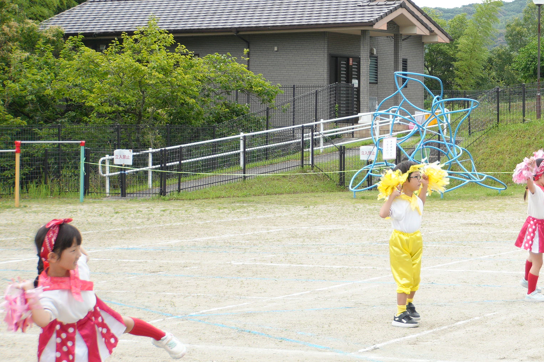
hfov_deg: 19.8
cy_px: 61
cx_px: 508
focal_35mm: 101
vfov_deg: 13.4
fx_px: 1525
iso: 100
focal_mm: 33
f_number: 4.5
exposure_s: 1/200
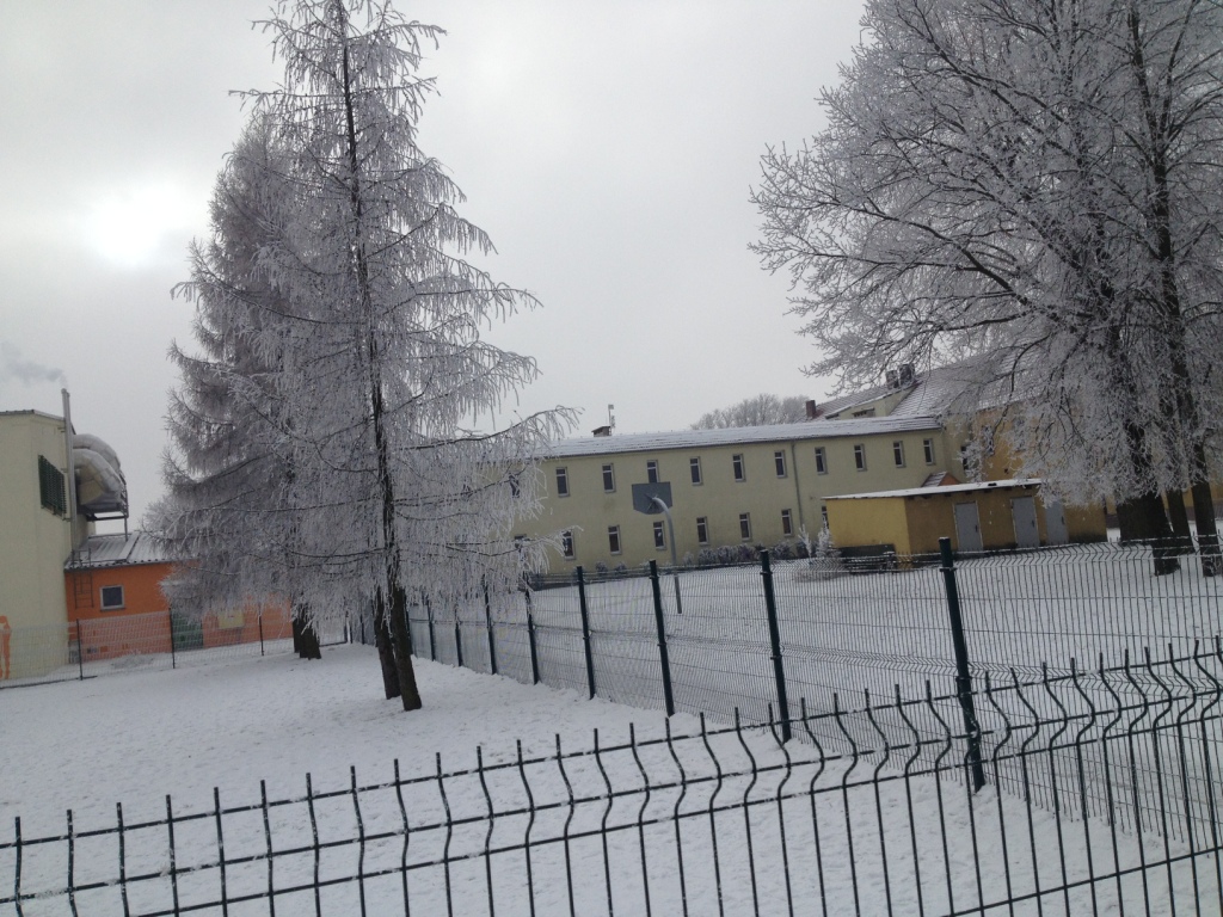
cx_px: 612
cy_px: 458
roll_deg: +5.6
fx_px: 1237
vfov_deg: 40.7
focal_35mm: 35
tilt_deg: +3.7
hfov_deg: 52.6
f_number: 2.4
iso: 50
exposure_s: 1/2513
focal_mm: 4.28
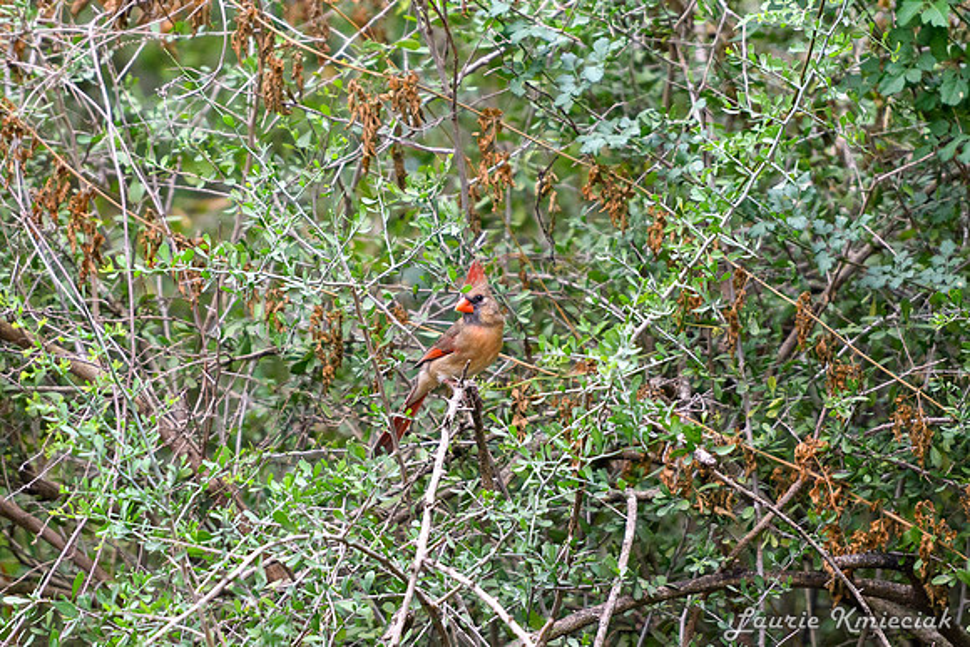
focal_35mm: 531
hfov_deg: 3.9
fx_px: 14321
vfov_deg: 2.6
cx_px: 479
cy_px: 295
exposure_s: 1/1000
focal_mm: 200
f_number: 2.8
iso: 1000
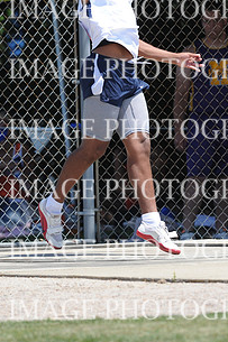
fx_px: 7228
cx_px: 97
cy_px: 38
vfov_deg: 2.7
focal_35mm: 760
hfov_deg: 1.8
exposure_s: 1/2000
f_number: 4.5
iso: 400
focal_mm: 400
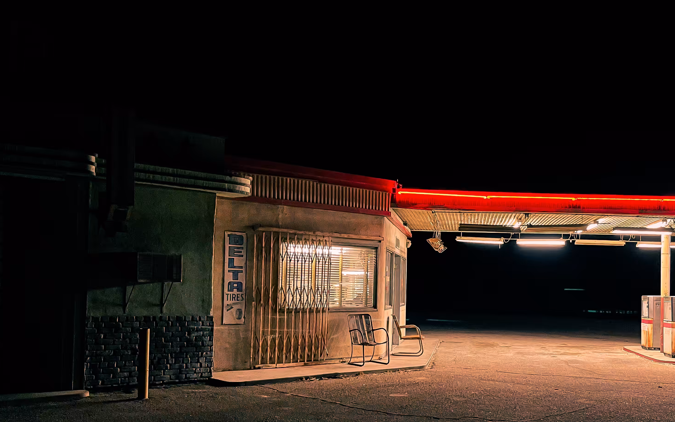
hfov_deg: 50.4
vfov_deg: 33.4
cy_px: 274
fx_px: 699
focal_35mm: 38
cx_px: 461
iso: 250
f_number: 1.6
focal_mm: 5.1
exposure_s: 1/60
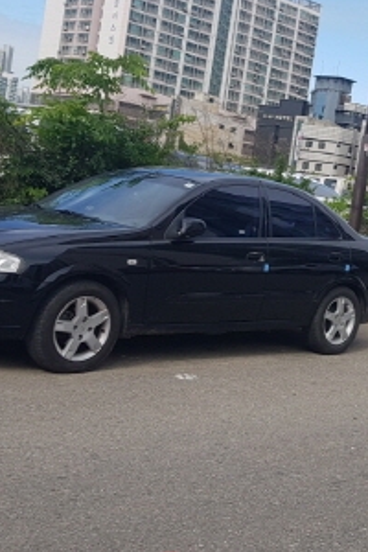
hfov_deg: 23.6
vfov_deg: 36.8
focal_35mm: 54
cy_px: 230
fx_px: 828
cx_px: 401
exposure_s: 1/1616
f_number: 1.7
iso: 40
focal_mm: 4.2
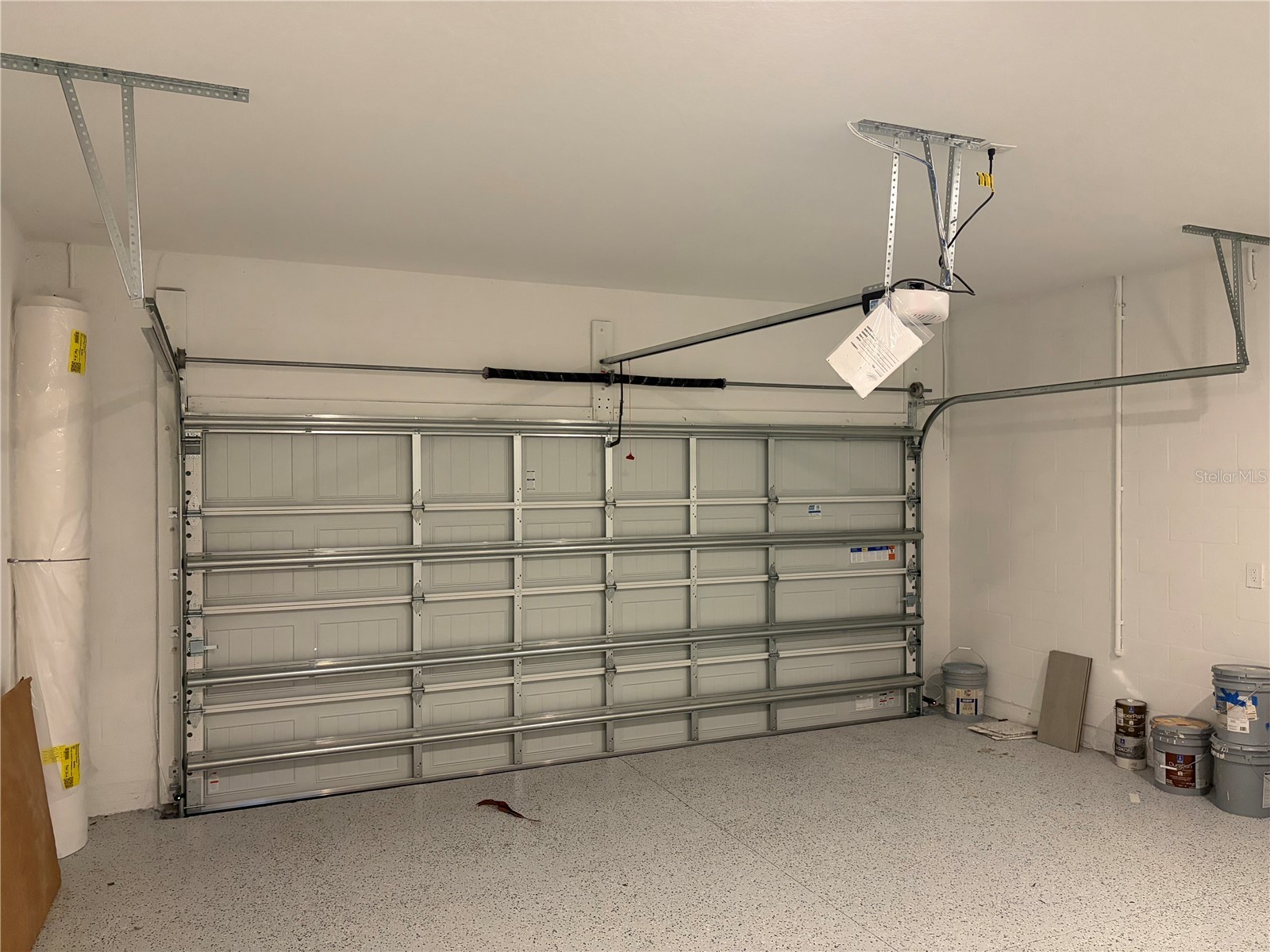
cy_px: 476
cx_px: 635
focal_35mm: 26
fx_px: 954
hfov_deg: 67.3
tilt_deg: -0.6
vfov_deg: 53.1
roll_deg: +0.3
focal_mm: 5.96
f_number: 1.6
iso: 400
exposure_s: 1/60
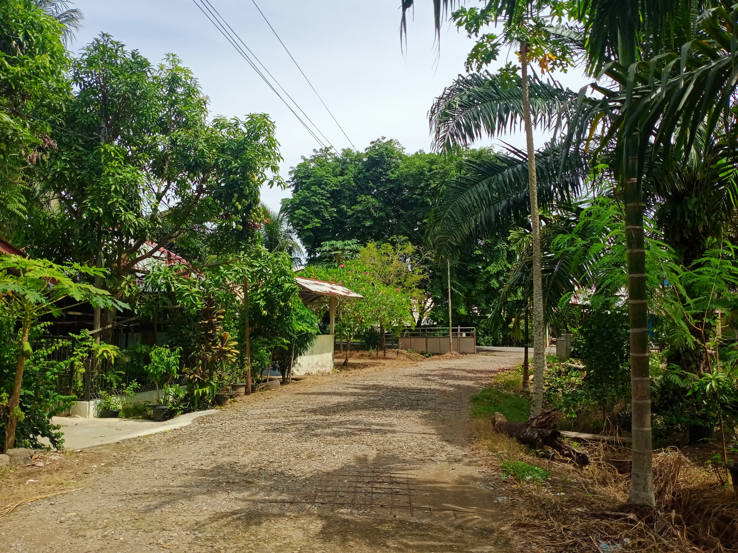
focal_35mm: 28
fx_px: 597
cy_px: 276
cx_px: 369
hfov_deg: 63.4
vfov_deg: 49.7
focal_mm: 4.05
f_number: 1.8
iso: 113
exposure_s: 1/1471
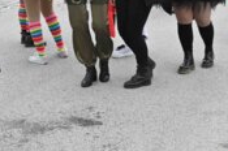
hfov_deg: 21.3
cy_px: -18
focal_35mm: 96
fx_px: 607
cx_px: 124
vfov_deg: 13.9
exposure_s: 1/400
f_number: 10
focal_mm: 42
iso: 2500
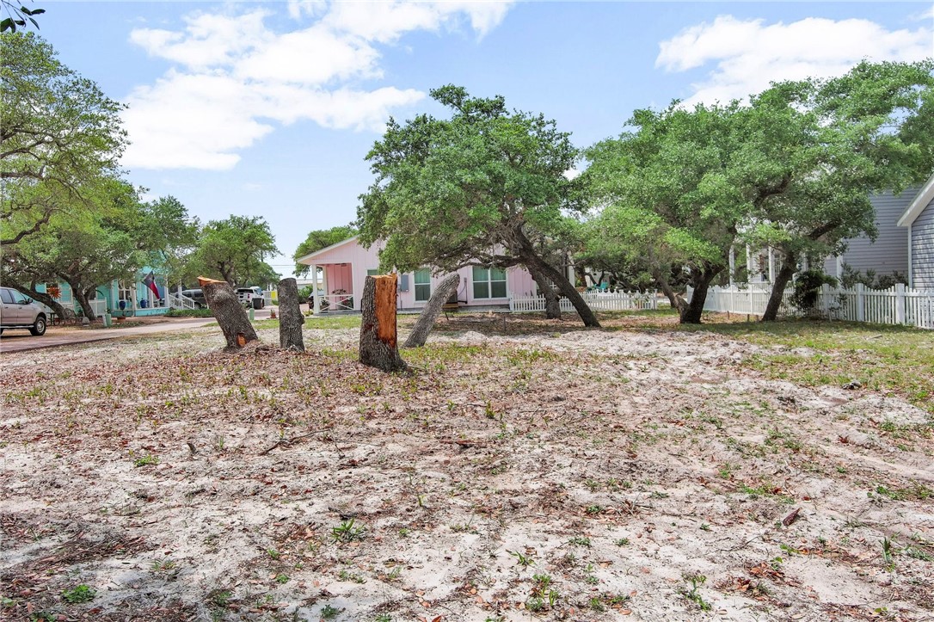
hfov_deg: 63.7
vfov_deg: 44.9
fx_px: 752
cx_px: 467
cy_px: 311
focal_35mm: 29
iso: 100
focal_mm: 10.57
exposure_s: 1/80
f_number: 2.8
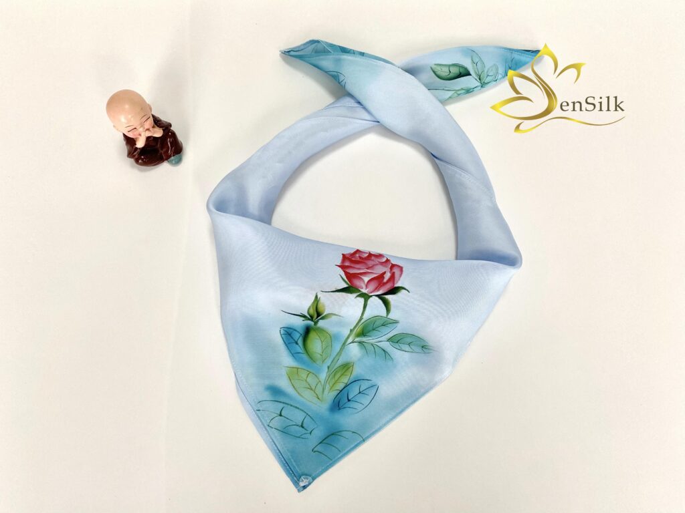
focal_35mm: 26
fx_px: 515
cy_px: 256
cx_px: 342
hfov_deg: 67.3
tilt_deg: -75.7
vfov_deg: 53.1
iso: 125
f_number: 1.8
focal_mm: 4.25
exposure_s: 1/110
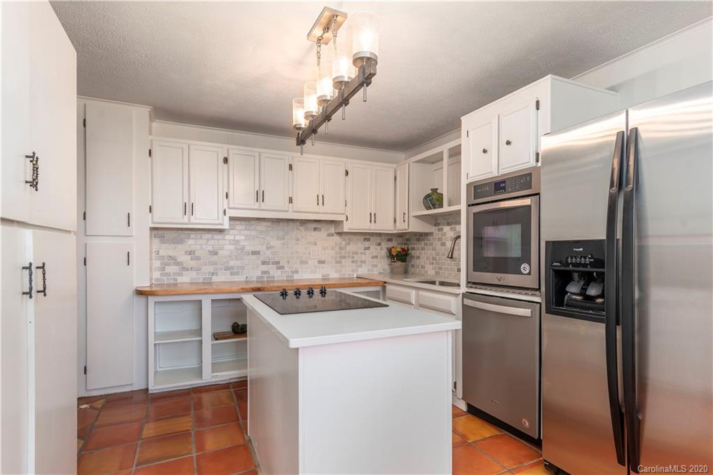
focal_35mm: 17
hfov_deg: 93.3
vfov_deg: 70.5
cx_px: 356
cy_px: 238
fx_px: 337
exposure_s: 1/50
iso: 320
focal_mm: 17
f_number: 7.1
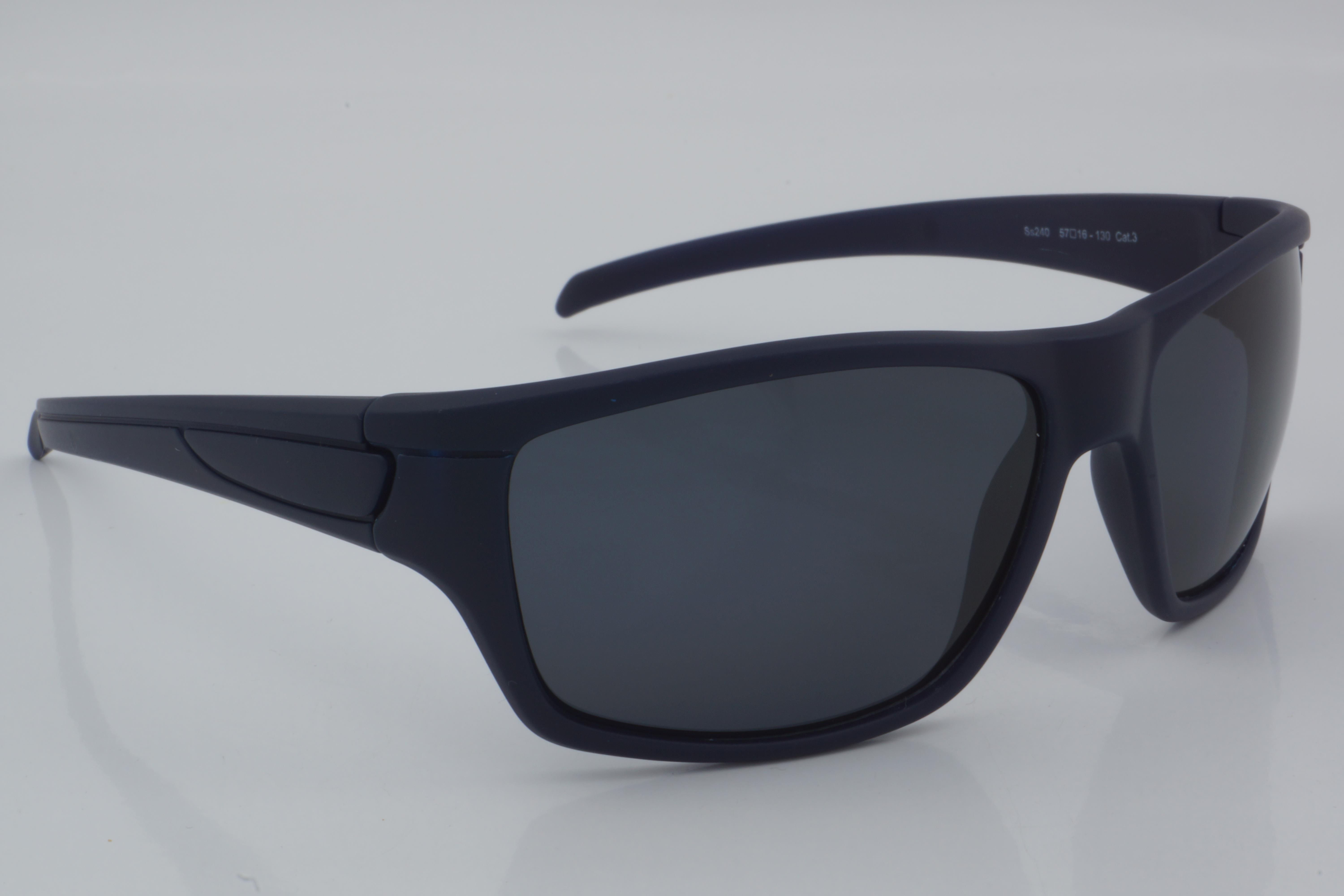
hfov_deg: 27.0
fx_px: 2800
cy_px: 448
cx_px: 672
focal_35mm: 75
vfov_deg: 18.2
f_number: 32
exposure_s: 1/4
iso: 100
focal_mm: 50
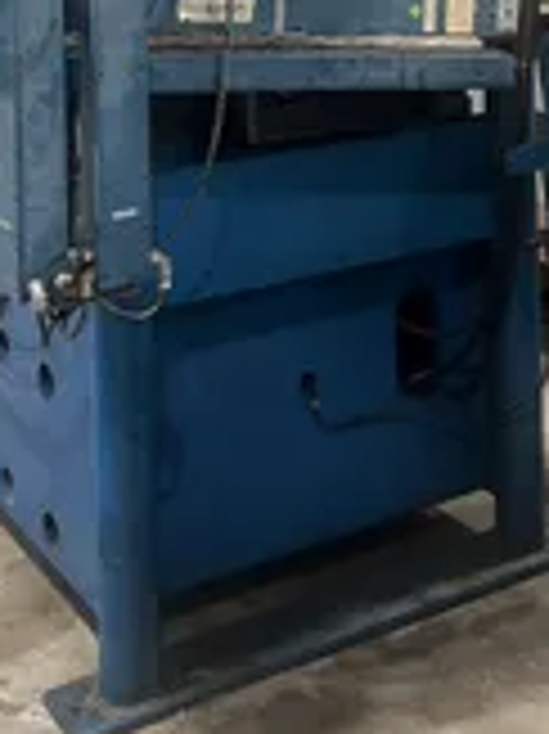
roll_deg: +1.4
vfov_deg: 27.3
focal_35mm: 64
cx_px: 256
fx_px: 1355
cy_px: -108
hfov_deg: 22.9
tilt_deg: +1.1
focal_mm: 5.7
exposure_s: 1/100
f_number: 1.5
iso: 125
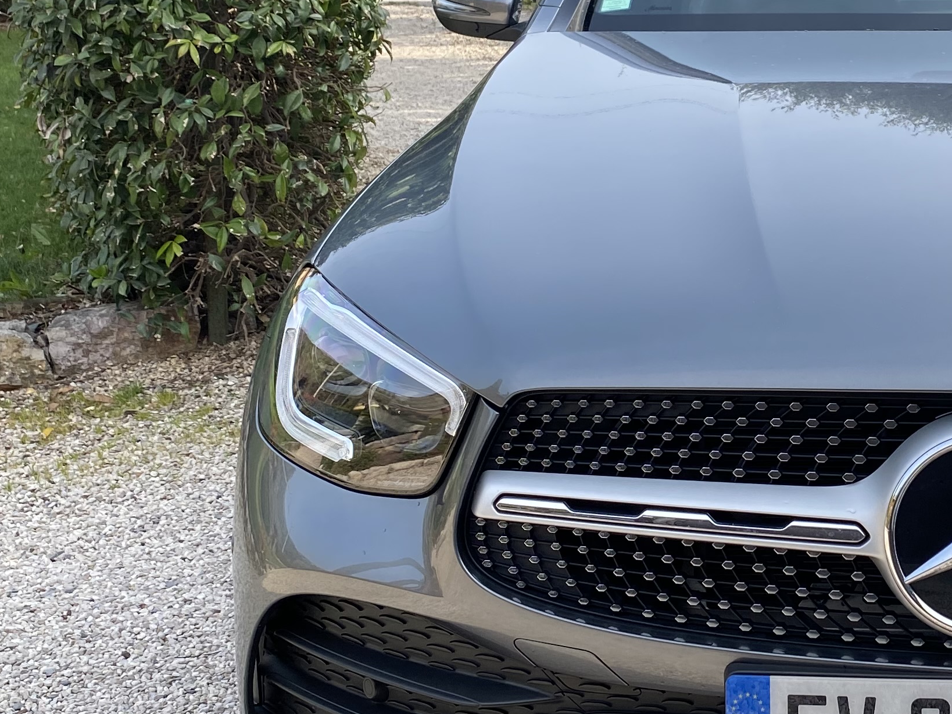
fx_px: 1760
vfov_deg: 22.8
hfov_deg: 28.6
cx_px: 919
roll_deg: -0.9
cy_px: 243
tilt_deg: -10.7
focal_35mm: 64
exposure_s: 1/719
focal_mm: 4.25
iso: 32
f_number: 1.8
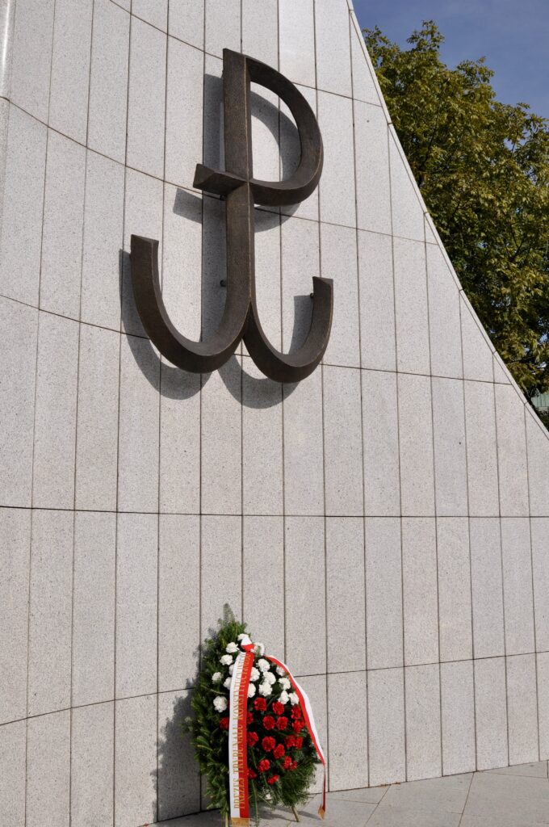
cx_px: 274
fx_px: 826
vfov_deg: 53.2
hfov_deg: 36.8
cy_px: 414
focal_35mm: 36
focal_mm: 24
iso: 250
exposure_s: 1/1500
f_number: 6.7
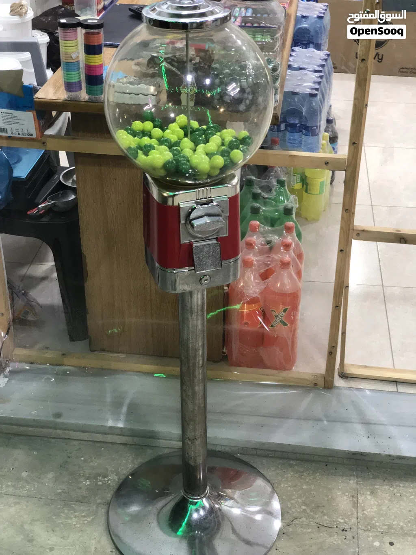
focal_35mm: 52
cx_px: 208
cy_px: 278
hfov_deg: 28.0
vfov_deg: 36.8
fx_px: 833
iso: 125
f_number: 2.4
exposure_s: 1/33
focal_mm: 6
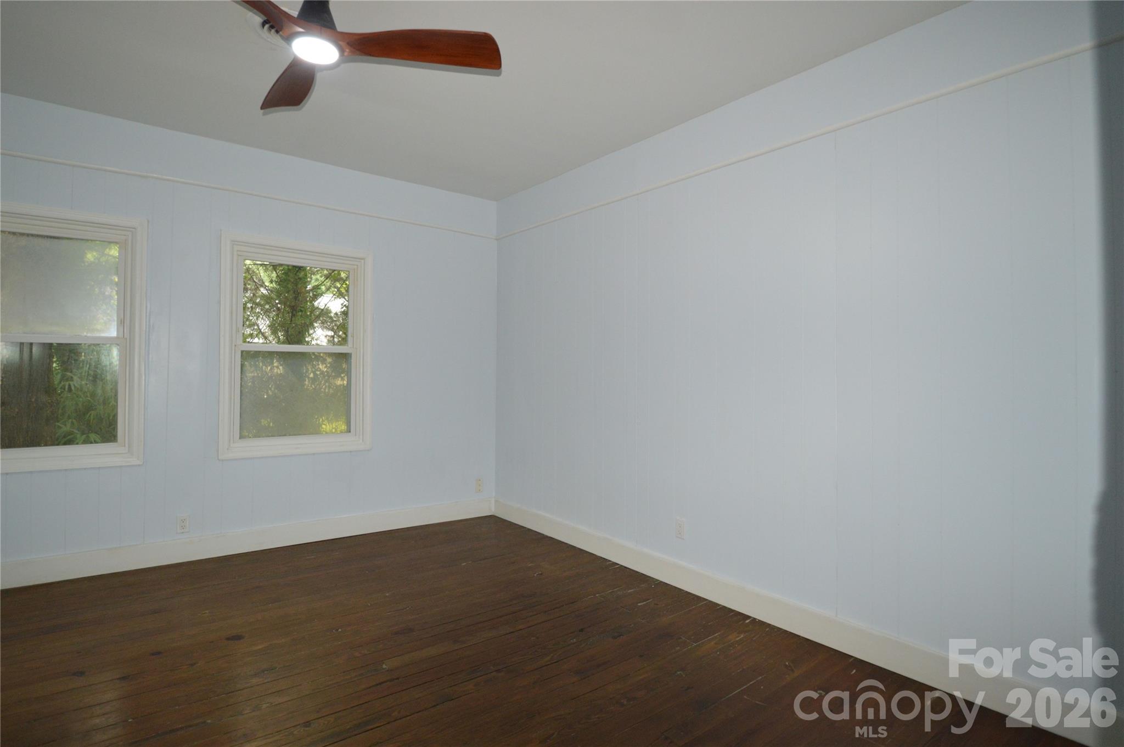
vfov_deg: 71.9
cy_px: 374
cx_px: 562
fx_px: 515
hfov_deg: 95.0
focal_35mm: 16
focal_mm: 11
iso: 1000
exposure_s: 1/60
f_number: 3.5
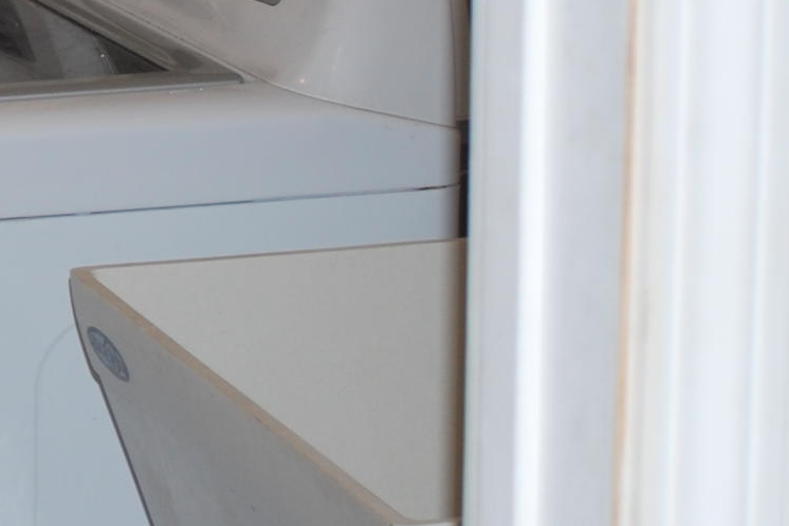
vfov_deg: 9.4
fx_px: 3177
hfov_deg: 13.5
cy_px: 10
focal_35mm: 145
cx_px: -335
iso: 200
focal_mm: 24
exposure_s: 1/60
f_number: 4.2
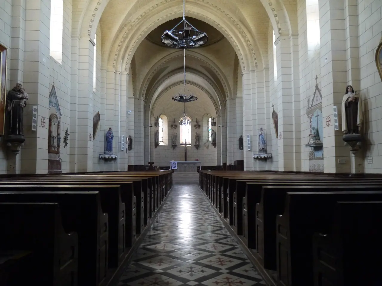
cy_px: 143
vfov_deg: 49.7
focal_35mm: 28
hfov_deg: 63.4
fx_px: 309
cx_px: 191
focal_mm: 14
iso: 1600
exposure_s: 1/50
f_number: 3.5
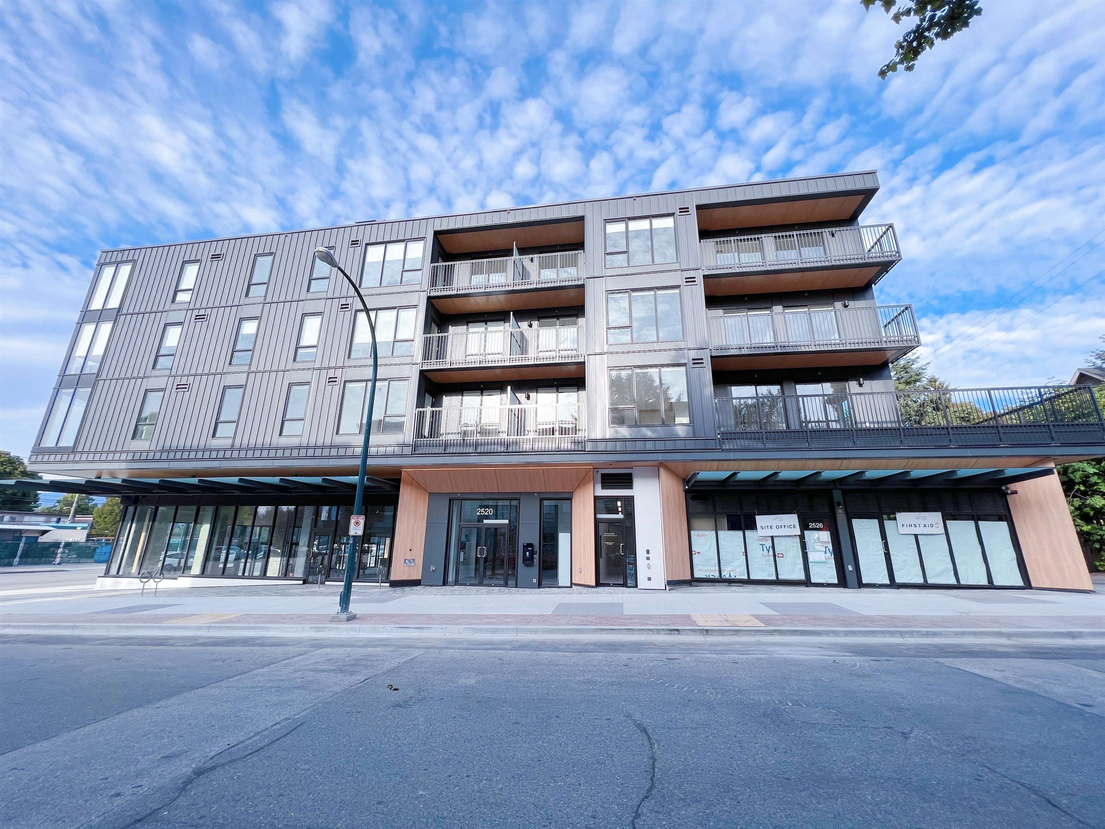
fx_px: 415
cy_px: 414
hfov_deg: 106.2
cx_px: 552
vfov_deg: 89.9
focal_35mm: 13
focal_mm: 1.57
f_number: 1.8
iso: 32
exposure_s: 1/579
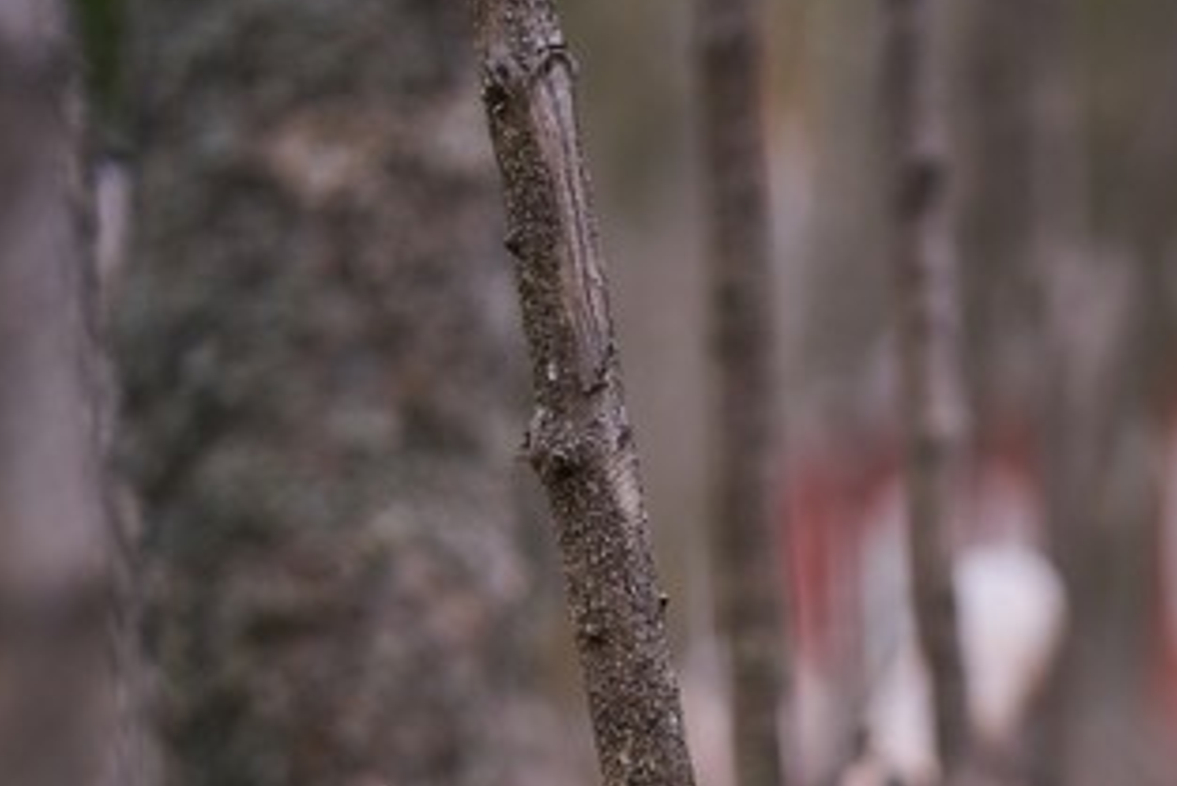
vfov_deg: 7.9
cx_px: 985
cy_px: 777
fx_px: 5691
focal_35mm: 174
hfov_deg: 11.8
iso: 100
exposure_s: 1/640
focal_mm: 85
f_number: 1.8
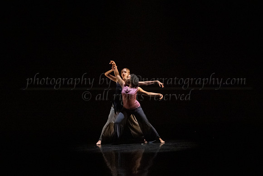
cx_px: 133
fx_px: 773
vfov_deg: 13.0
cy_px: 90
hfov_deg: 19.3
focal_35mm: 106
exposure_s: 1/400
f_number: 3.5
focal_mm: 75
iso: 4000
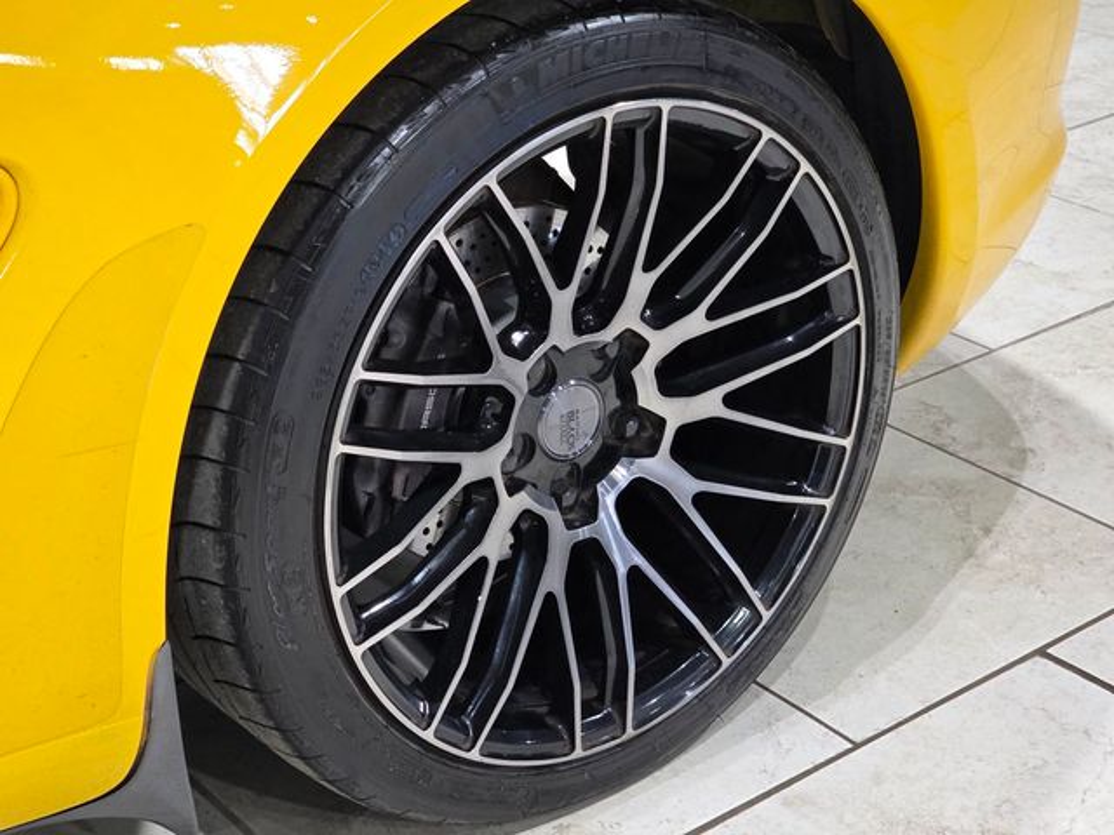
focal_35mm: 69
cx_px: 557
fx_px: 2221
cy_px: 418
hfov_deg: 28.2
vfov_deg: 21.3
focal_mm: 7.9
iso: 400
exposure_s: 1/120
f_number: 2.4
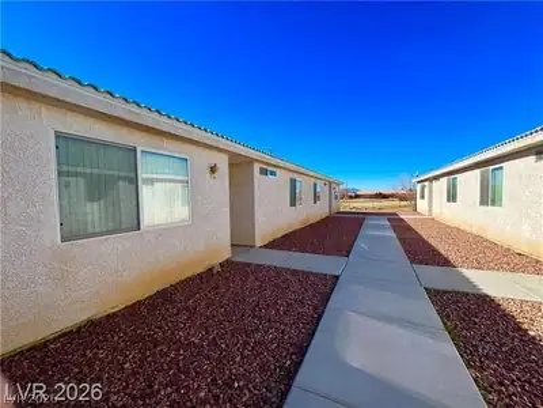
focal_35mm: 14
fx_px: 220
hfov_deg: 102.1
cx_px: 272
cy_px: 204
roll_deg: +0.7
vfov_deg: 85.7
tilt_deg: -2.9
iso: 50
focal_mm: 2.22
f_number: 2.2
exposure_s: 1/1600
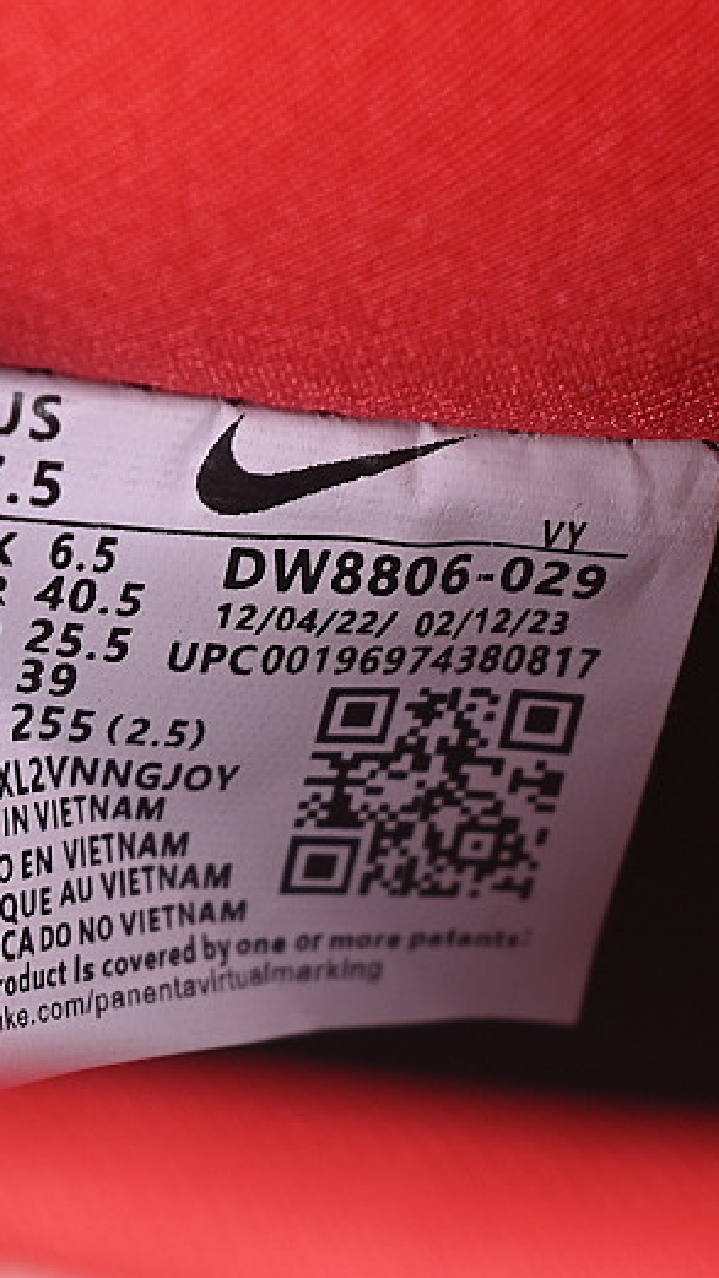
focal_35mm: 163
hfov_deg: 7.4
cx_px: 319
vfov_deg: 13.2
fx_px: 5526
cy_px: 775
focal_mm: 50
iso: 160
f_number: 7.1
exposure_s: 1/80
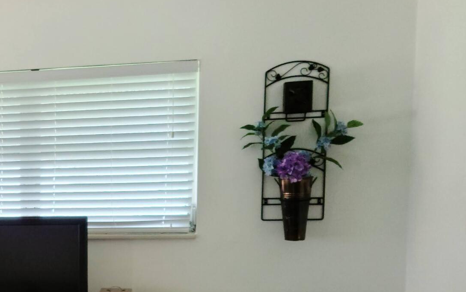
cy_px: 285
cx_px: -118
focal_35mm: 73
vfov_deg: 17.5
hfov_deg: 25.0
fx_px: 927
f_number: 1.8
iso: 200
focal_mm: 7
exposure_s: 1/60.2
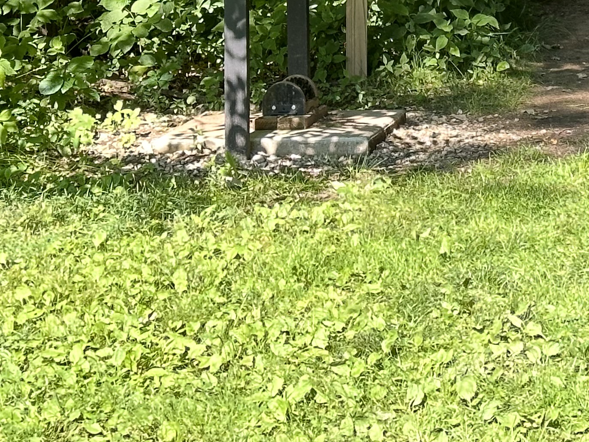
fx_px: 2399
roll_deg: -0.2
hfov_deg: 13.6
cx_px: 728
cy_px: -198
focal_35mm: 141
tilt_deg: -0.5
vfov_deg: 10.2
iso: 64
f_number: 1.78
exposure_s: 1/291
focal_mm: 6.86
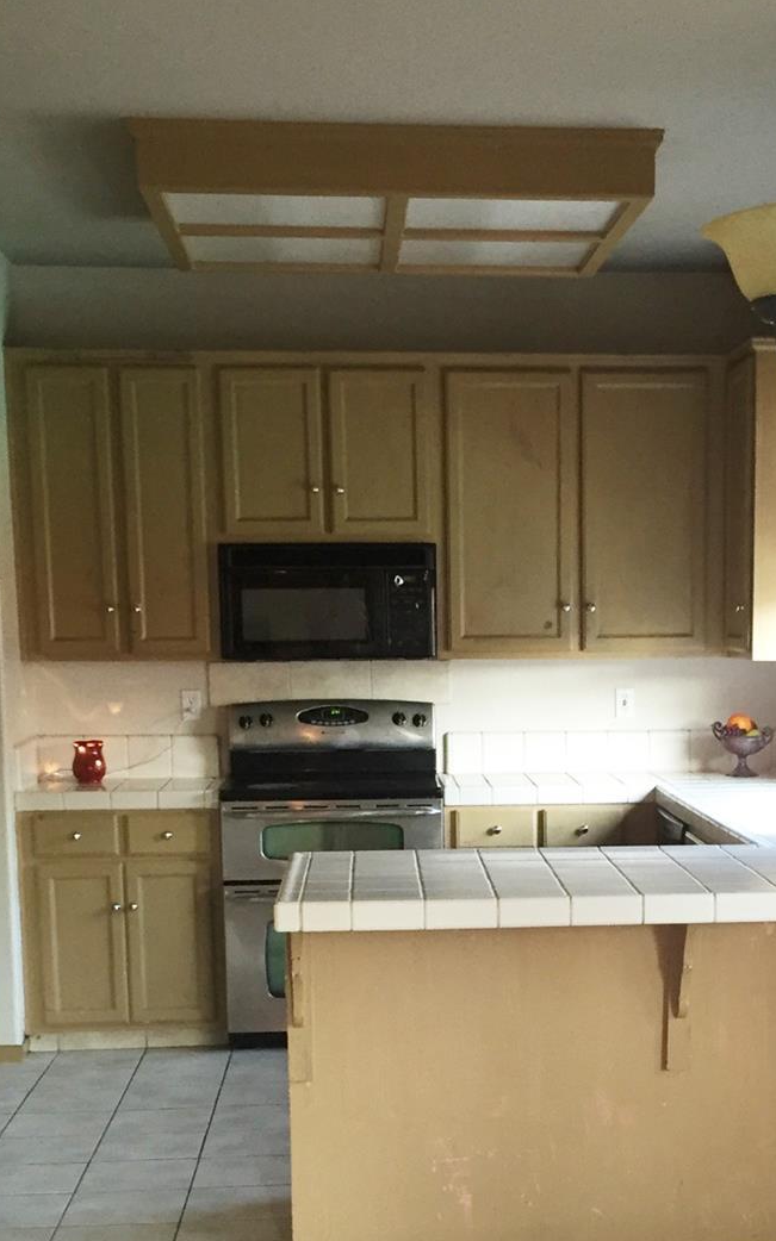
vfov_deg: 33.8
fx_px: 1997
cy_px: 936
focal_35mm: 59
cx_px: 557
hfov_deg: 21.8
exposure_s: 1/33
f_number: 2.2
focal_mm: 4.15
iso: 160
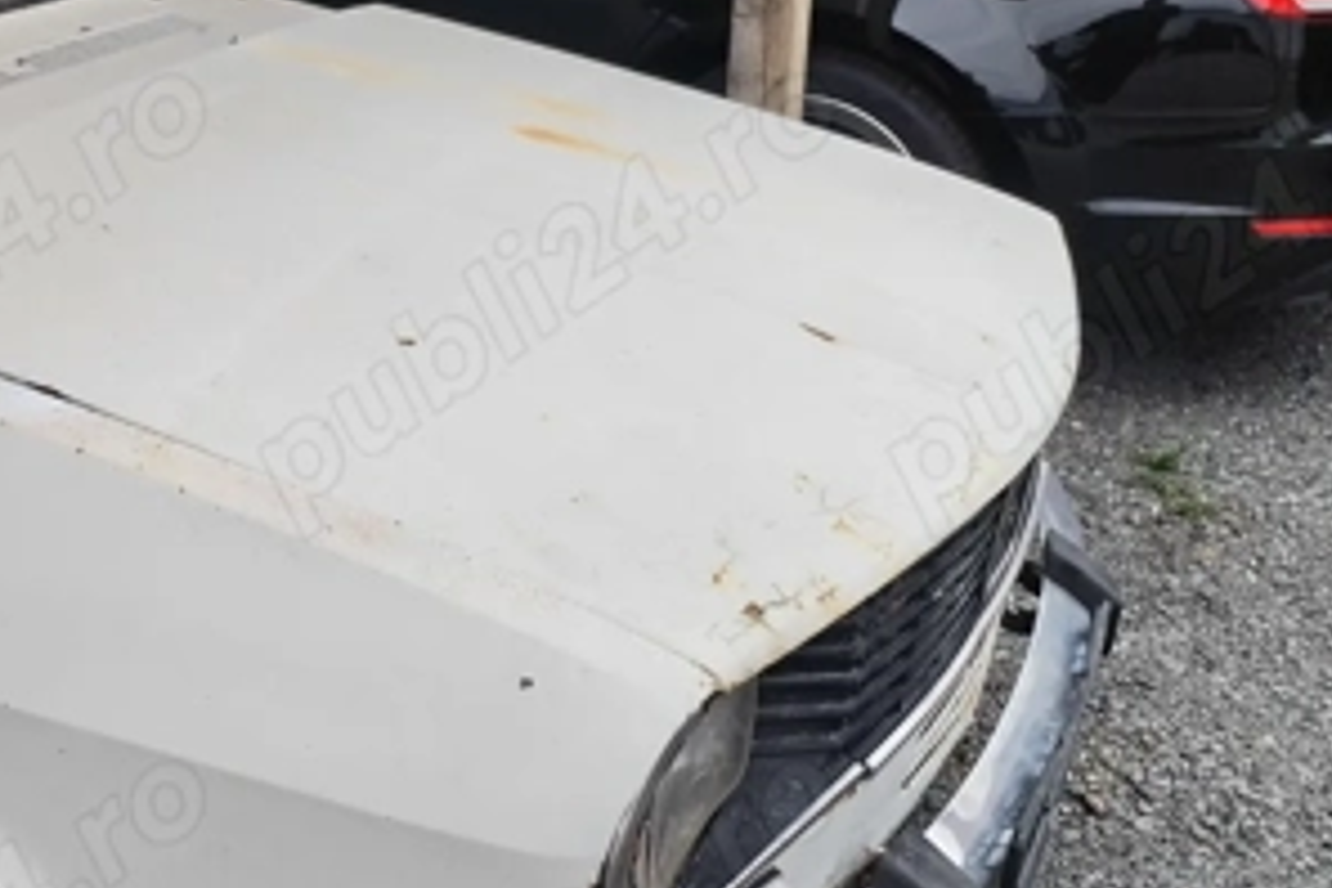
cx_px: 229
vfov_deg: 22.2
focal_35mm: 61
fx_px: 2257
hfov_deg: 31.8
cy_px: 336
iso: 100
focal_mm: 4.75
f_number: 1.8
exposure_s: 1/292
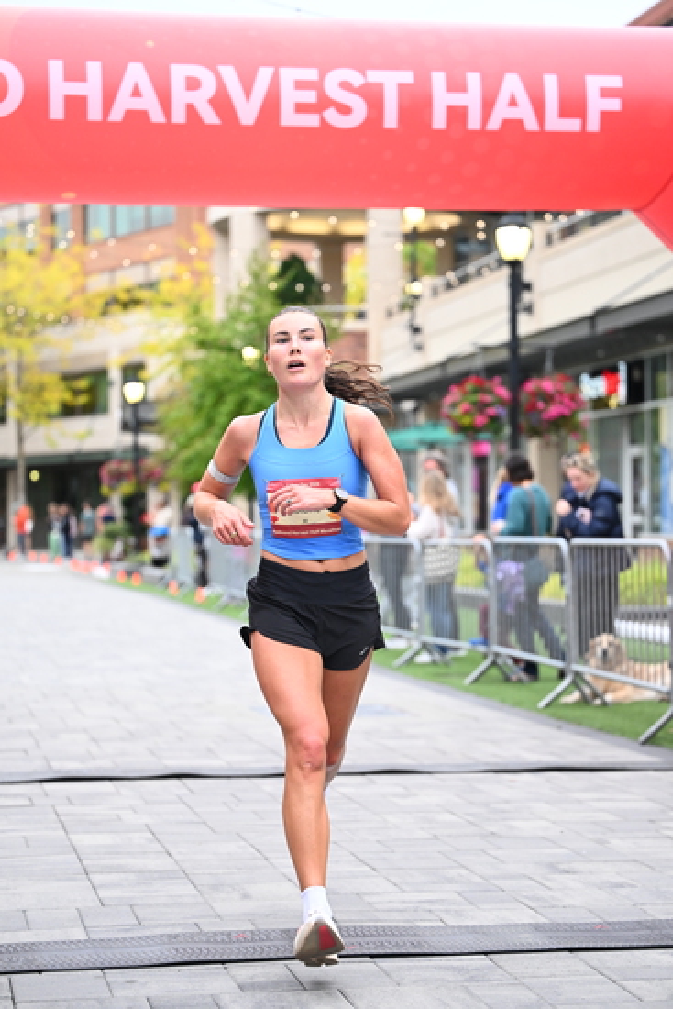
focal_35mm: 77
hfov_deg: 17.7
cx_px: 336
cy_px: 504
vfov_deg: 26.3
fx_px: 2158
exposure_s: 1/800
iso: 1600
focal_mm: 77
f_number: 2.8
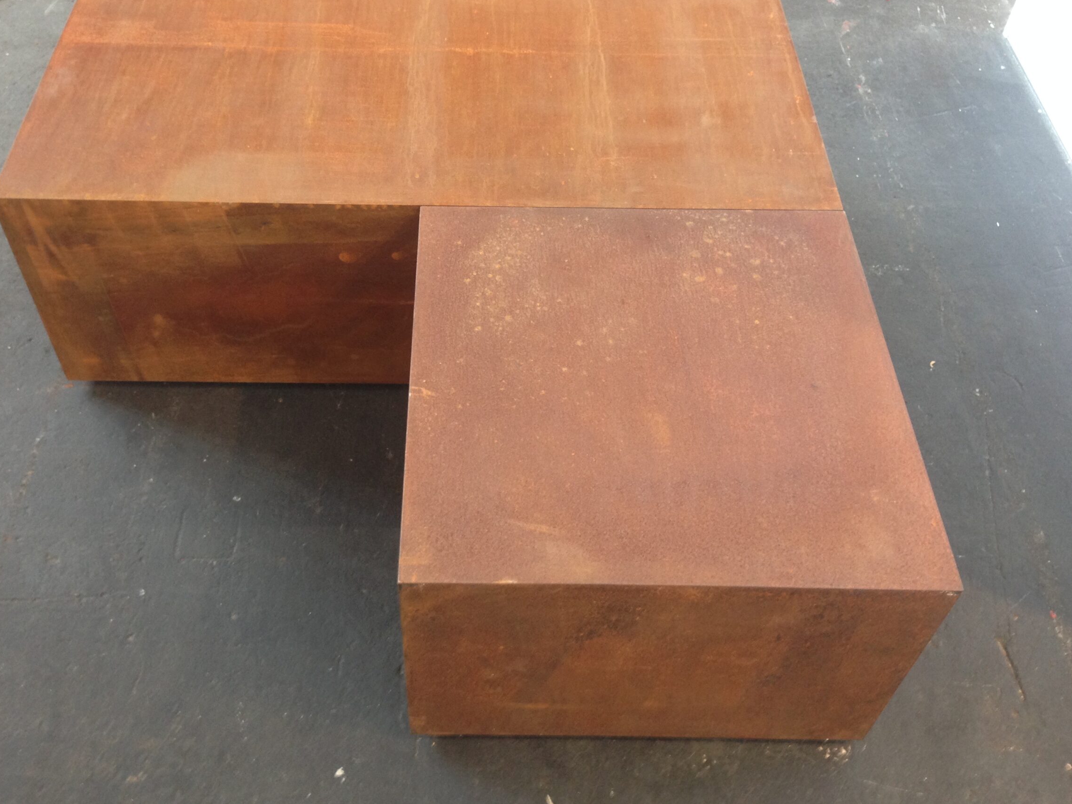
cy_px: 357
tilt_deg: -49.2
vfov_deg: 38.6
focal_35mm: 37
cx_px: 485
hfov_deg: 50.1
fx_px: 1146
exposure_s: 1/20
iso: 100
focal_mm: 4.12
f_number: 2.4
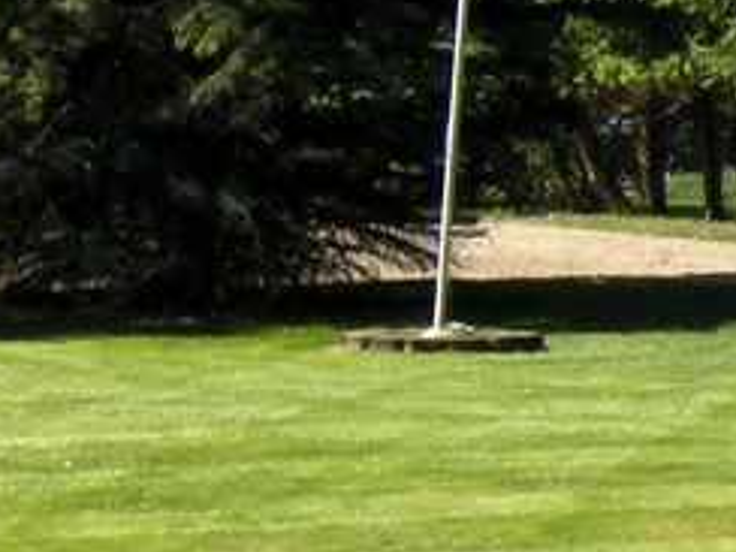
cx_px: -78
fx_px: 6251
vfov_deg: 5.0
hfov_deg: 6.7
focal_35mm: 294
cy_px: -118
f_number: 6.3
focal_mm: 9.8
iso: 64
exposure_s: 1/210
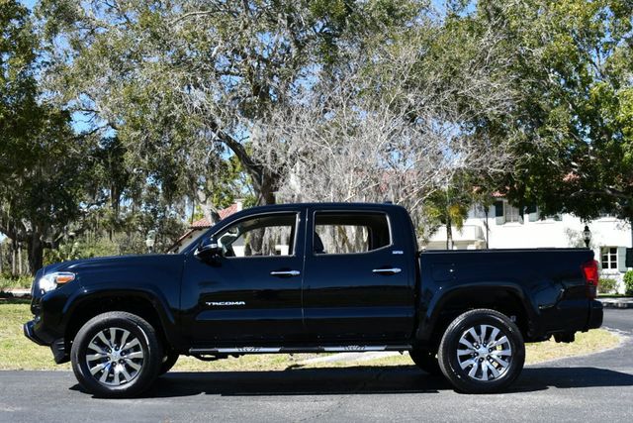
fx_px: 809
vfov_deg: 29.3
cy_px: 212
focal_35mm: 46
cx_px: 316
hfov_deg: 42.7
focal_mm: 23
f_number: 8
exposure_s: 1/250
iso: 140
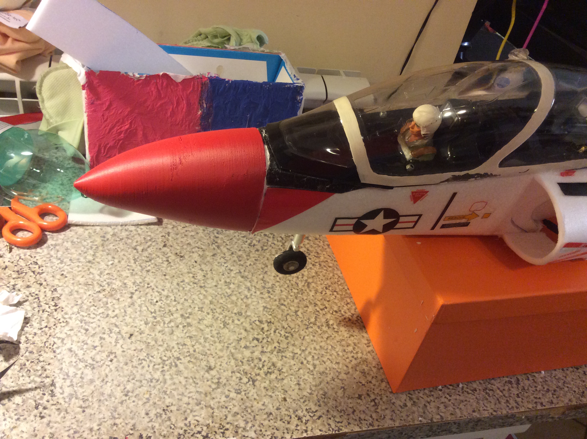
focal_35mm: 32
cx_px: 294
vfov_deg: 44.1
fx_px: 542
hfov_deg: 56.9
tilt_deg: -40.2
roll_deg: -12.4
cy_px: 220
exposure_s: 1/25
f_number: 2.4
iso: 160
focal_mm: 3.3
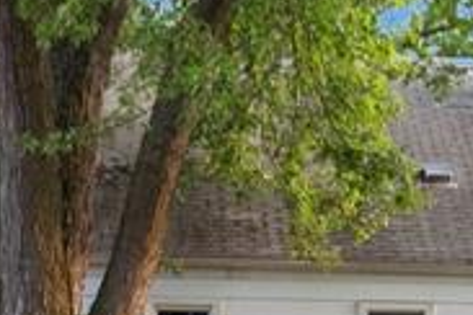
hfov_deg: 16.6
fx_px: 1616
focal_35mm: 123
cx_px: 354
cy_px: 574
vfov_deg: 10.5
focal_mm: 22
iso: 250
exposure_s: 1/160
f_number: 2.8
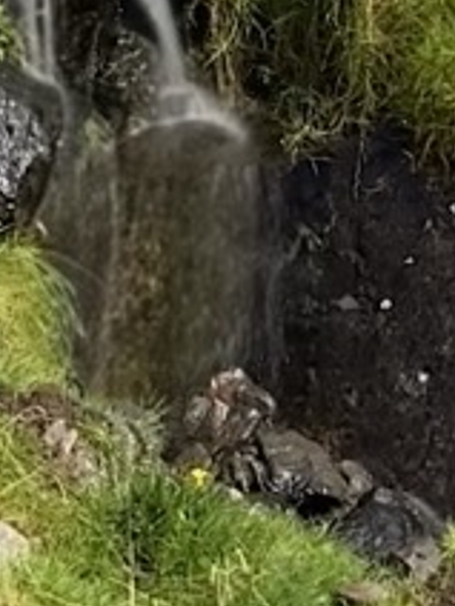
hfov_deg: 9.9
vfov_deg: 10.2
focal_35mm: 145
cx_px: -217
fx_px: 2541
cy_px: -1172
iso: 80
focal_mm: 6.86
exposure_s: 1/1880
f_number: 1.78
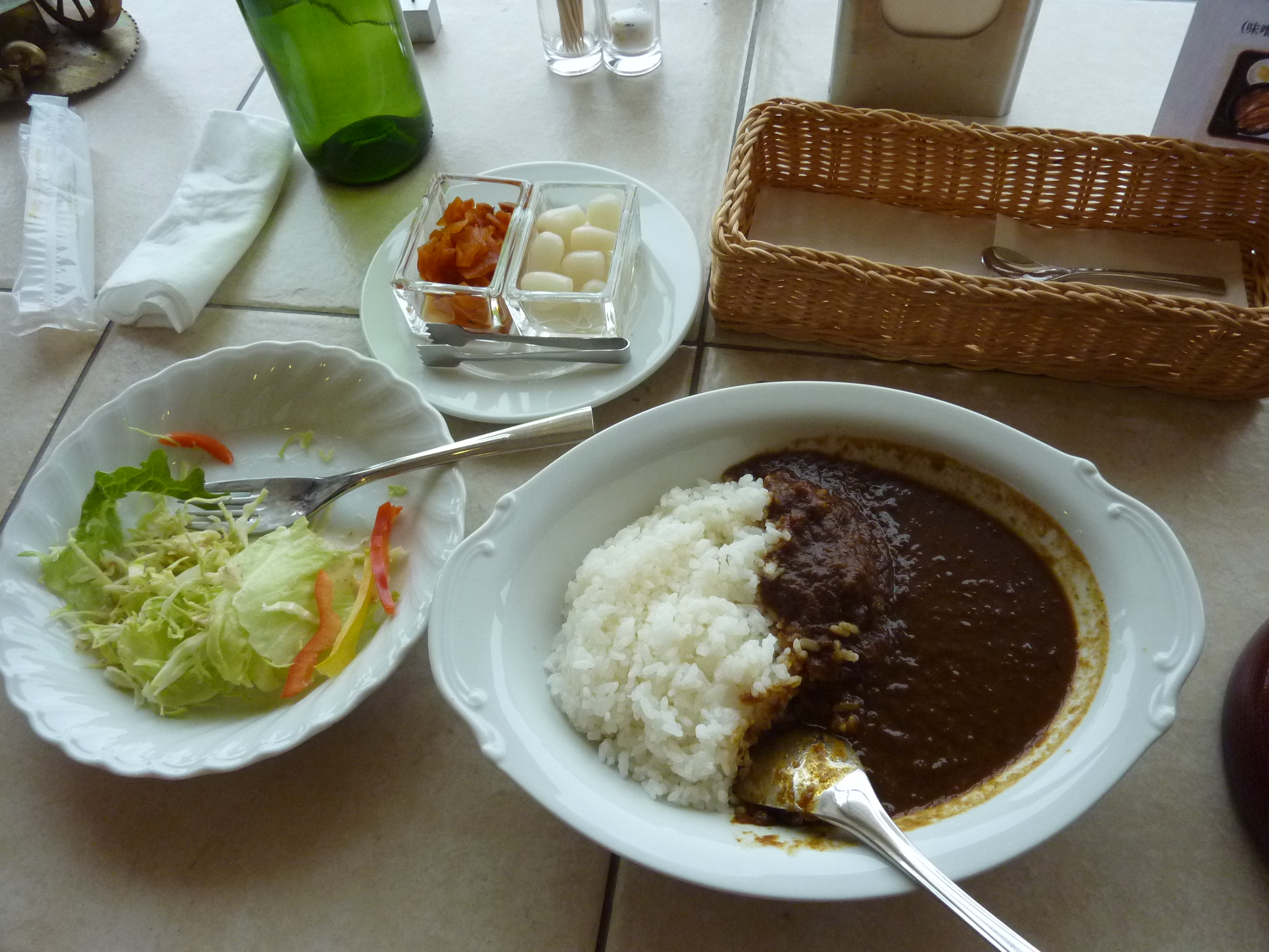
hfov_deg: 69.4
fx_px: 916
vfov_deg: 54.9
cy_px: 476
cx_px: 634
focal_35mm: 25
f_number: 3.3
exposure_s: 1/200
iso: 320
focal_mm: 4.1
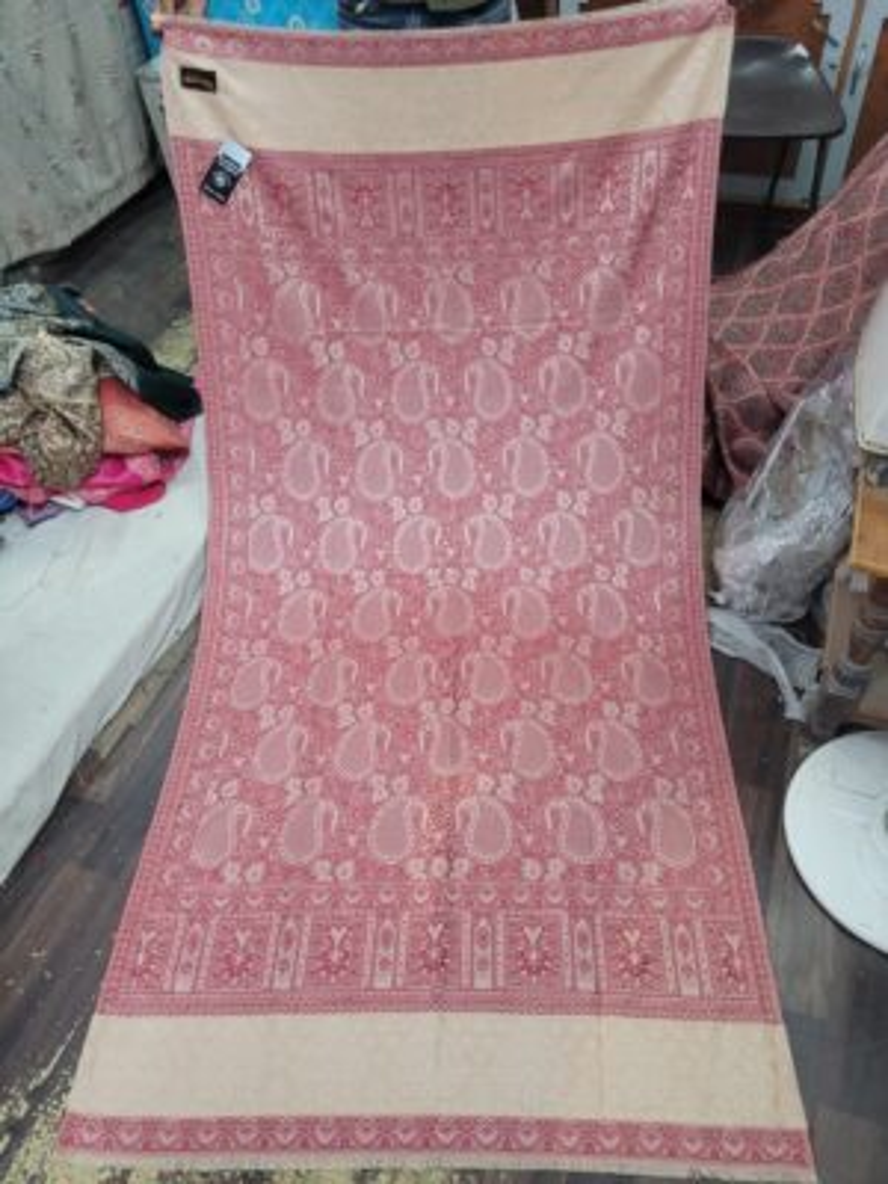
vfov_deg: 67.3
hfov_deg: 53.1
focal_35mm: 26
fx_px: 889
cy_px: 592
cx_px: 444
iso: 400
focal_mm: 5.4
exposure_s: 1/50
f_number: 1.8
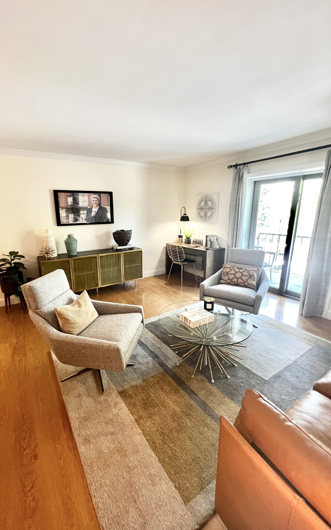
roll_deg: +1.2
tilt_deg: -14.0
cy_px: 264
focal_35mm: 14
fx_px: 202
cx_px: 141
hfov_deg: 78.1
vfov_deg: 105.3
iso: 250
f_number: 1.8
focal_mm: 1.57
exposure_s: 1/60
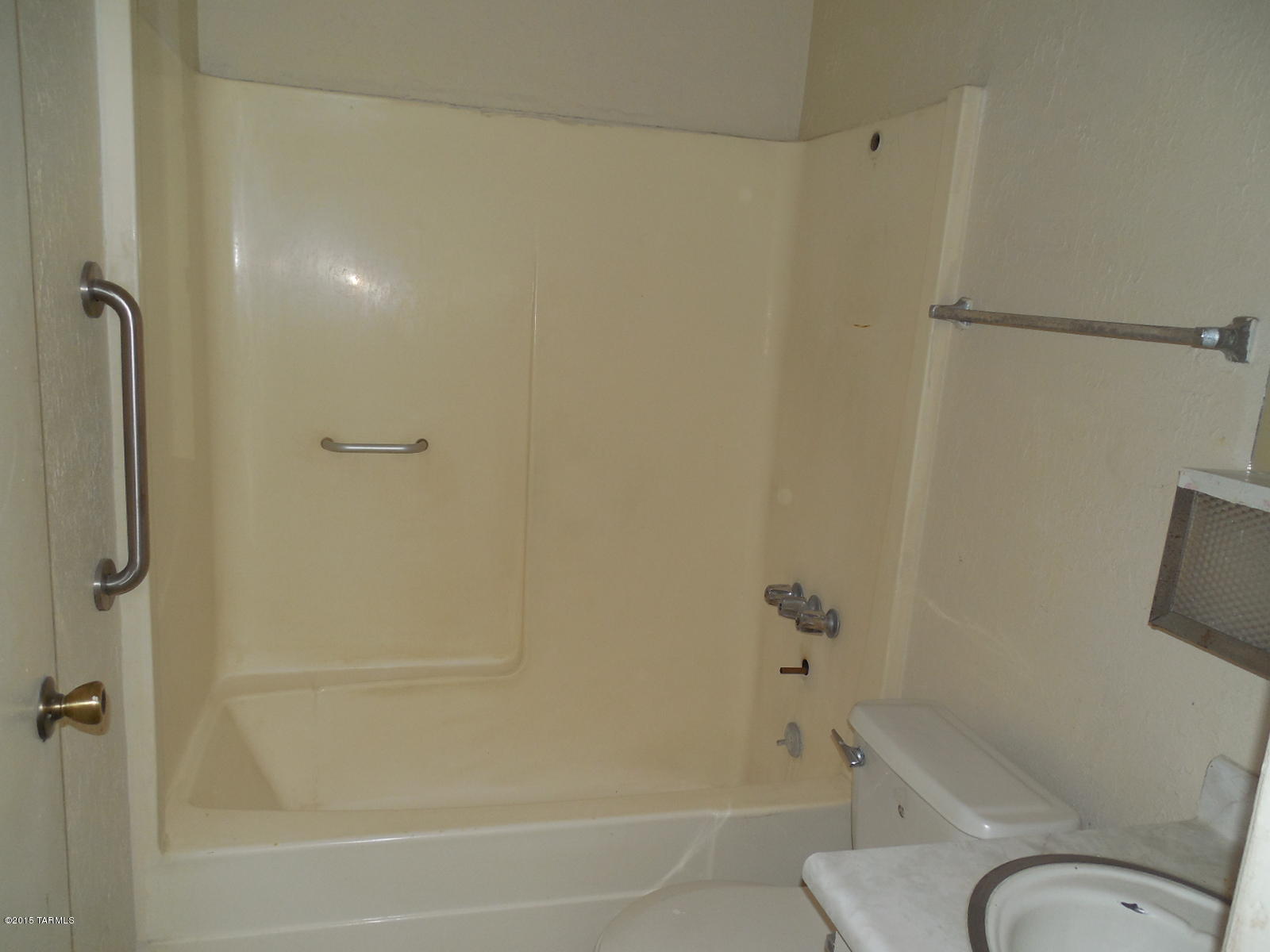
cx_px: 635
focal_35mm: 25
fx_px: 917
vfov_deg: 54.9
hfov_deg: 69.4
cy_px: 476
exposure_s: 1/25
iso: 125
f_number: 3.3
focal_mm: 4.5
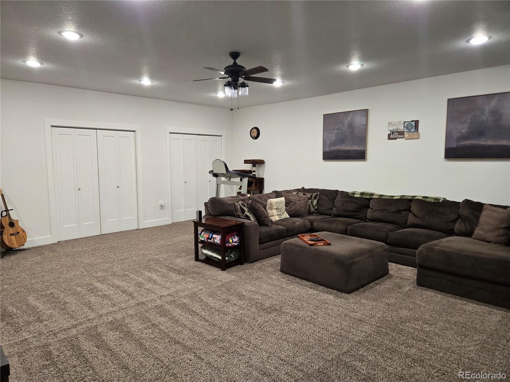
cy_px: 191
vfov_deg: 58.9
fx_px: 339
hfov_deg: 73.9
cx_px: 255
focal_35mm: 23
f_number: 1.8
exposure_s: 1/120
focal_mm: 5.4
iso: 400
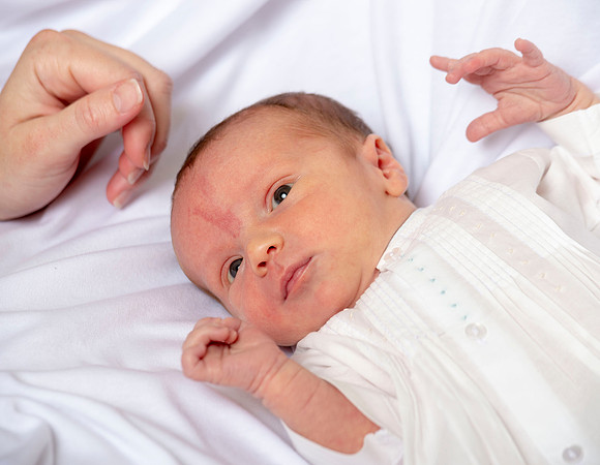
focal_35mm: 199
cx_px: 313
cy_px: 232
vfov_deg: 7.6
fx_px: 3494
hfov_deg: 9.8
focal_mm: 180
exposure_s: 1/160
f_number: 6.3
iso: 200
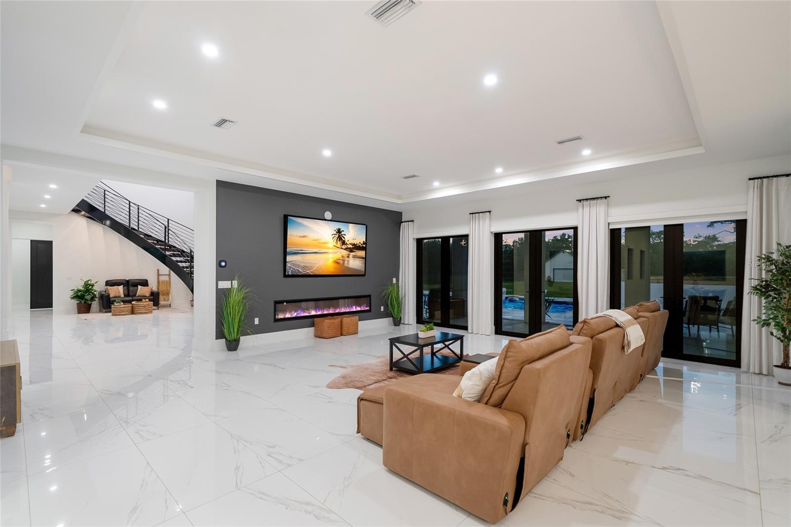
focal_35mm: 16
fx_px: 352
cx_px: 396
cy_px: 264
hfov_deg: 96.7
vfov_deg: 73.8
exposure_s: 1/40
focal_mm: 16
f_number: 4
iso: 640
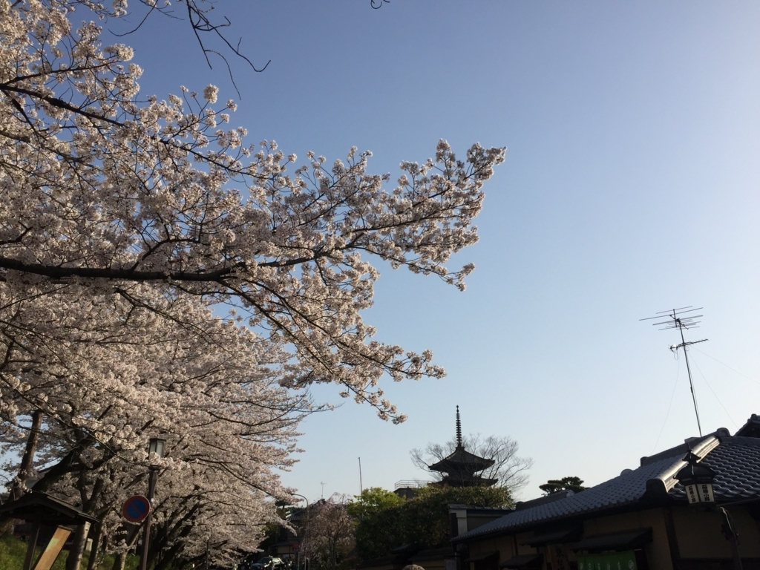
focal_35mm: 29
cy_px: 285
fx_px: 637
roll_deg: +1.5
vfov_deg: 48.2
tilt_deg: +25.4
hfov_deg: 61.7
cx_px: 380
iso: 32
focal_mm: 4.15
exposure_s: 1/2475
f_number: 2.2
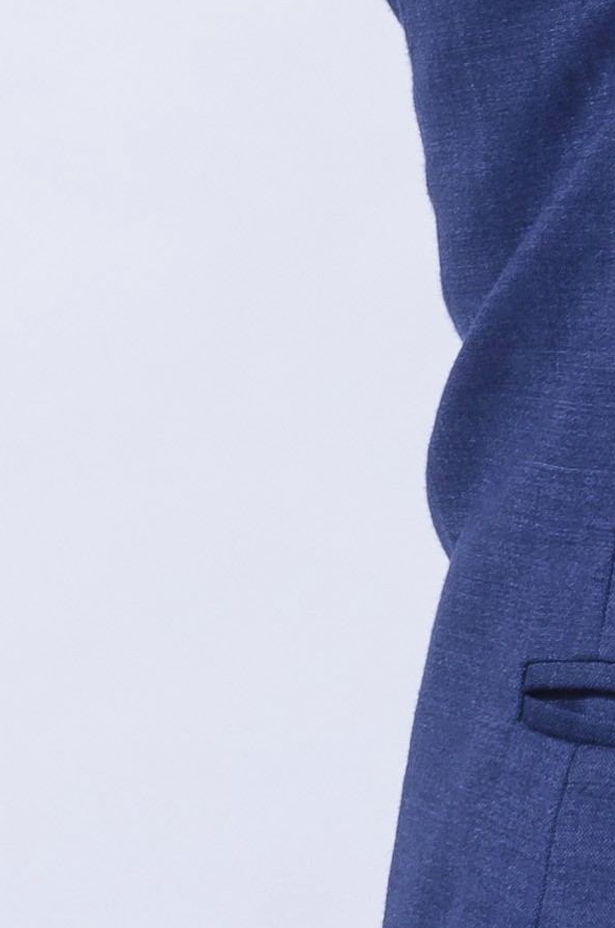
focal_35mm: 393
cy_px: -472
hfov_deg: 3.5
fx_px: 10113
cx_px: 1238
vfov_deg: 5.2
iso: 100
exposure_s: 1/125
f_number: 9.5
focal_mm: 48
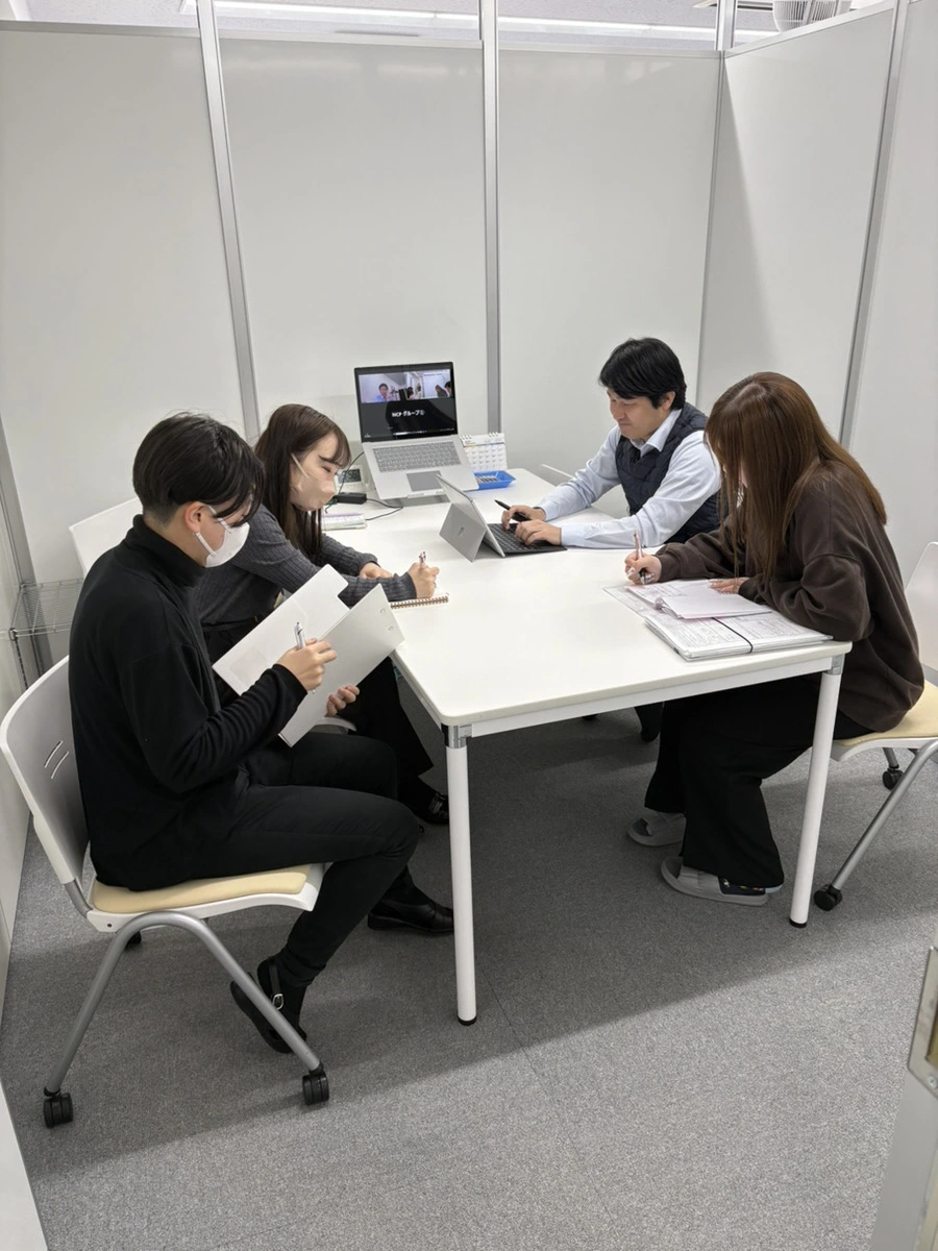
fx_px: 939
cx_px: 469
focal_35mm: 26
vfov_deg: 67.3
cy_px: 626
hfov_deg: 53.1
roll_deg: +1.8
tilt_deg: -22.1
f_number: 1.6
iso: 50
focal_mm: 5.96
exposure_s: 1/122
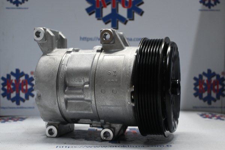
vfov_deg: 27.7
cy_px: 75
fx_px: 305
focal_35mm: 49
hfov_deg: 40.5
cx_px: 112
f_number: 5
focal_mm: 32.5
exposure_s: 1/50
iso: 640
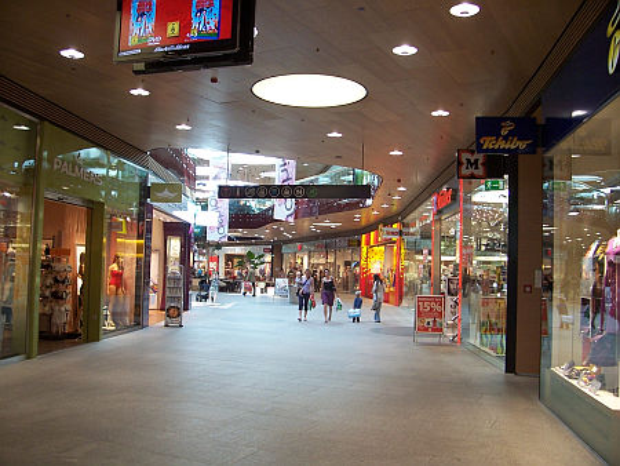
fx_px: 609
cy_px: 233
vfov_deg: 41.8
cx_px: 310
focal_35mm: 34
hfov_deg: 53.9
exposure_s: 1/60
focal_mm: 5.6
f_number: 2.7
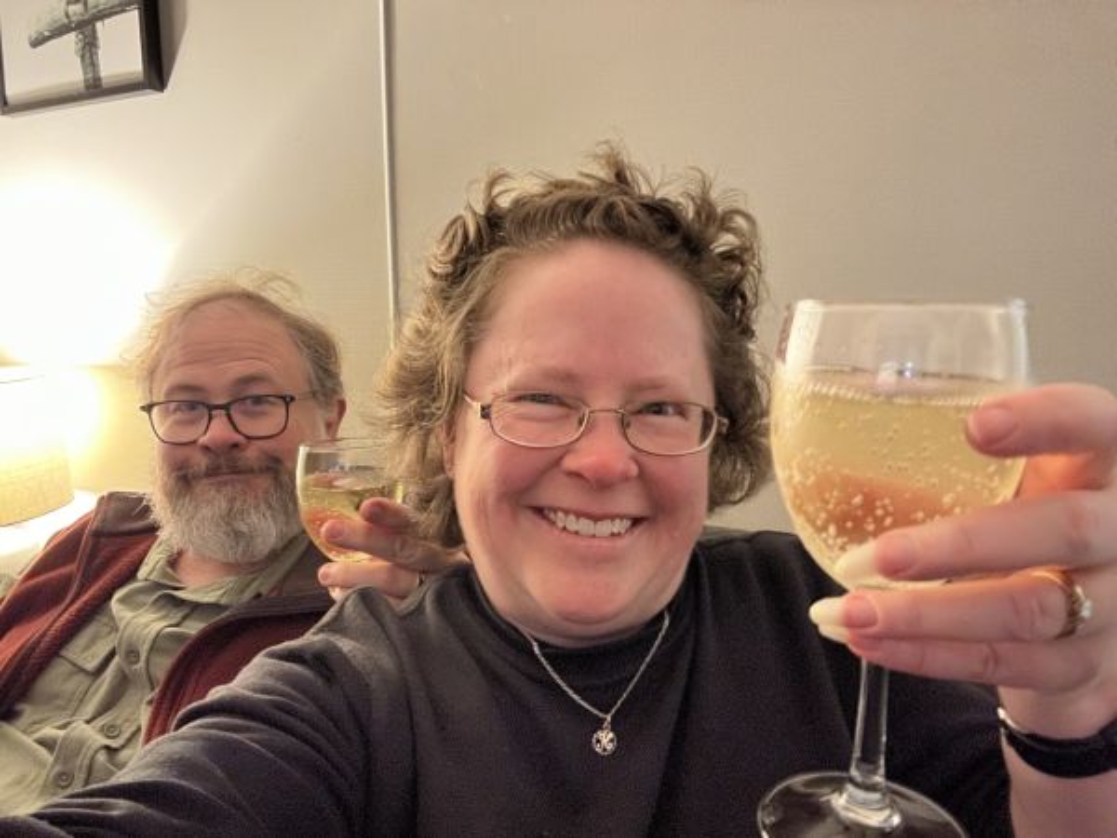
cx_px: 558
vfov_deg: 58.9
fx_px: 742
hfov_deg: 73.9
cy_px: 419
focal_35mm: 23
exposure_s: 1/14
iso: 1000
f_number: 1.9
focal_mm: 2.69
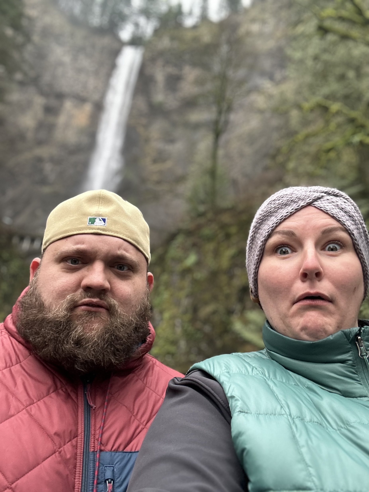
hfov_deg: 46.8
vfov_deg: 60.0
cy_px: 246
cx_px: 184
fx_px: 426
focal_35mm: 30
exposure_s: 1/78
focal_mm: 2.69
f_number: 1.9
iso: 80
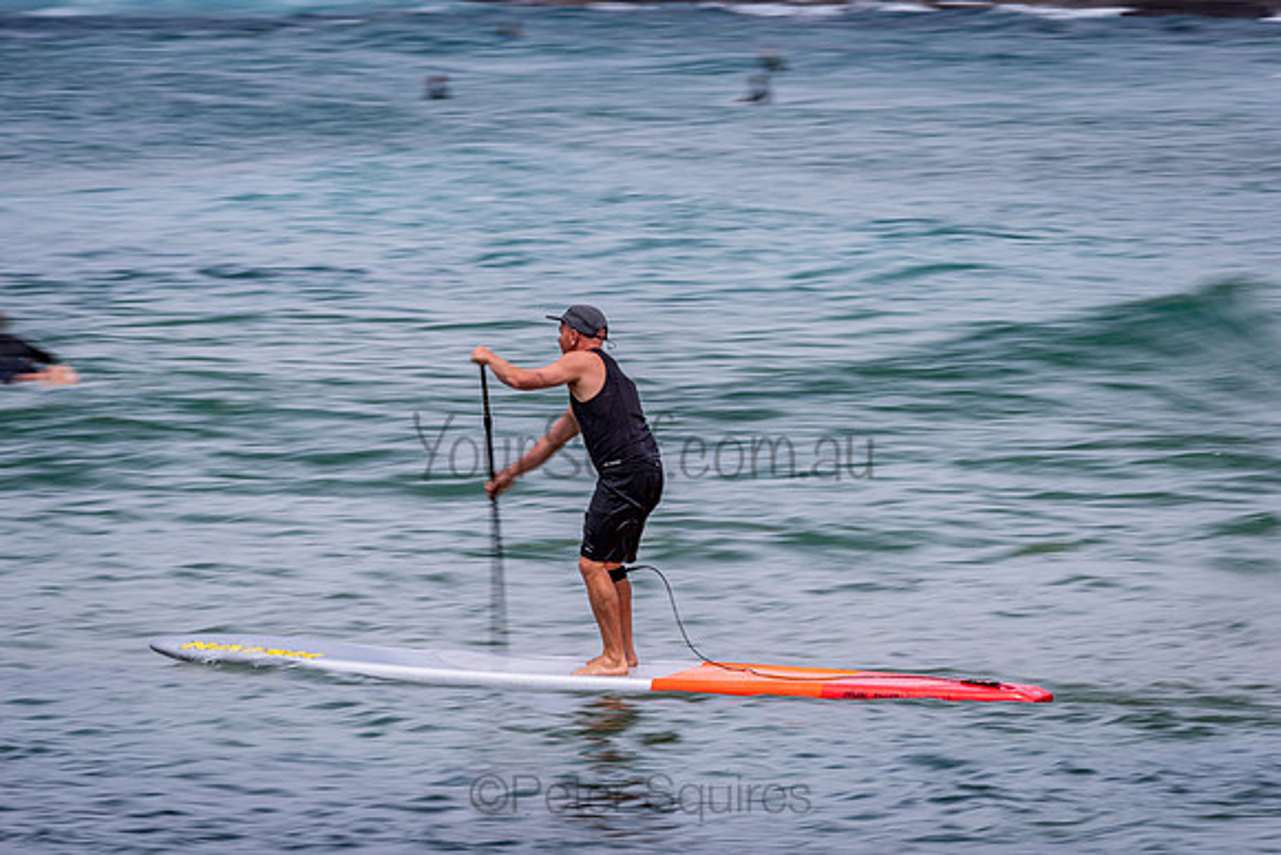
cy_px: 428
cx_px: 640
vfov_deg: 3.7
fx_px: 13168
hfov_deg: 5.6
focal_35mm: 370
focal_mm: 370
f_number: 18
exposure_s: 1/20
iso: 64
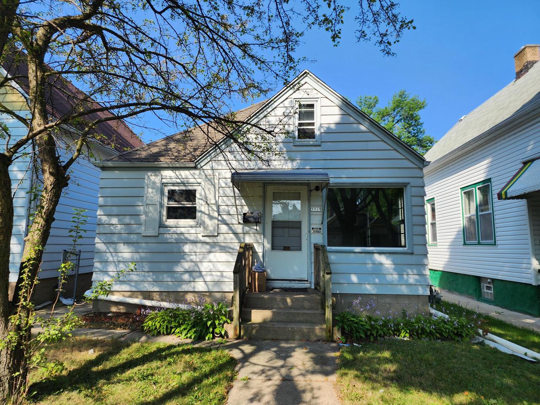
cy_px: 202
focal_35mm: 23
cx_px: 270
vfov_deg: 58.9
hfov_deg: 73.9
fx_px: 359
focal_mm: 6.4
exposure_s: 1/594
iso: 12
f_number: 1.8
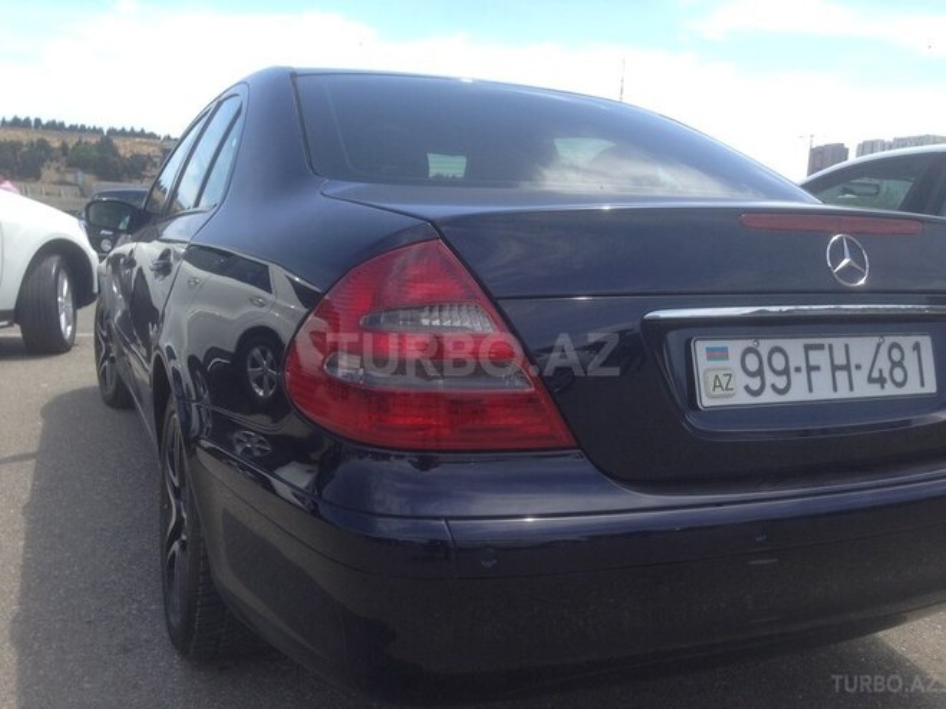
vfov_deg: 42.9
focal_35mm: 33
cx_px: 473
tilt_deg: -8.3
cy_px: 354
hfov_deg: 55.4
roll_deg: -2.0
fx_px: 902
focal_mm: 4.12
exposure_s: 1/678
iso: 50
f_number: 2.4
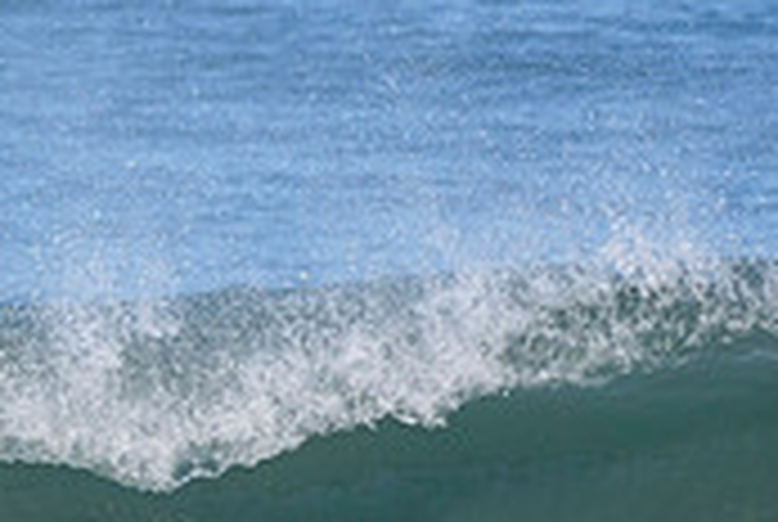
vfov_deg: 0.6
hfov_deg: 0.8
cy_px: 745
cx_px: -202
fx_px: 54315
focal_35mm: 2509
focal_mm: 500
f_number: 5.6
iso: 400
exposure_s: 1/2000
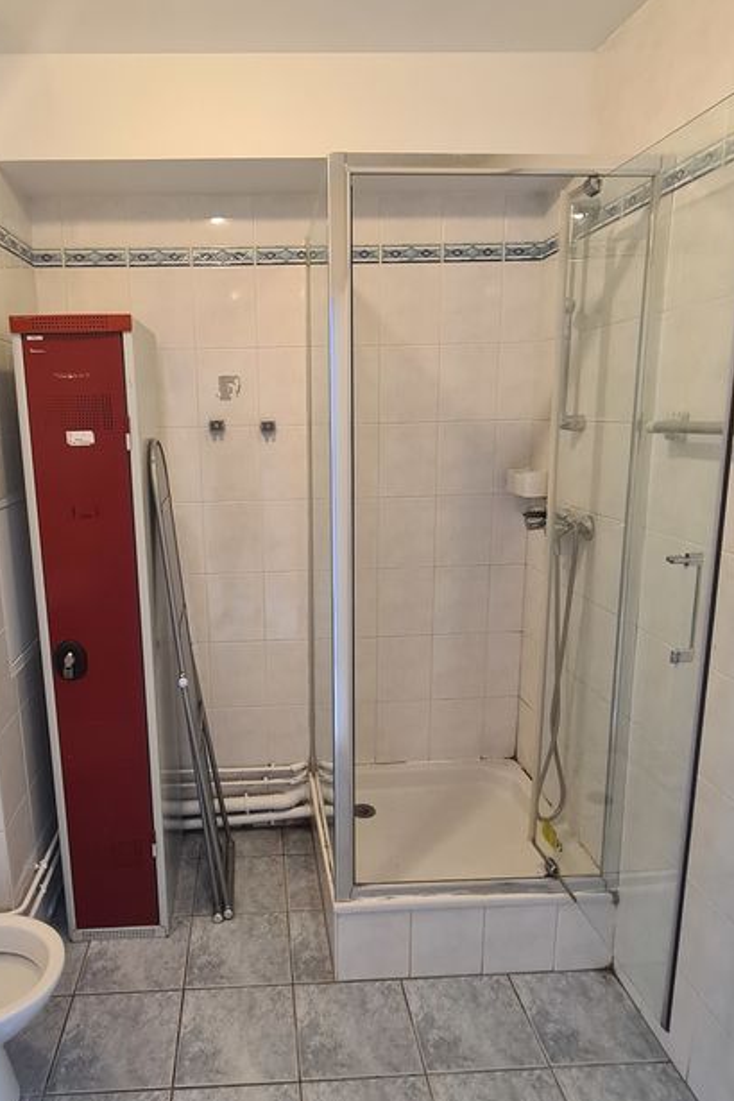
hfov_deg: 56.5
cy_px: 562
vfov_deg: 78.6
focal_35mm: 22
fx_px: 673
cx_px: 274
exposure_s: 1/50
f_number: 2.2
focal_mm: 2.2
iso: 250
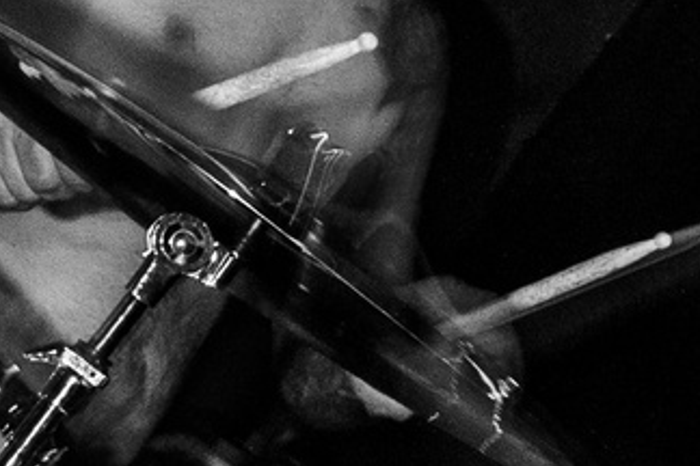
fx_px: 2897
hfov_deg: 12.3
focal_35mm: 149
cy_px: 1237
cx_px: 1364
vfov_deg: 8.2
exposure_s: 1/15
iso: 500
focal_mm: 17
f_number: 5
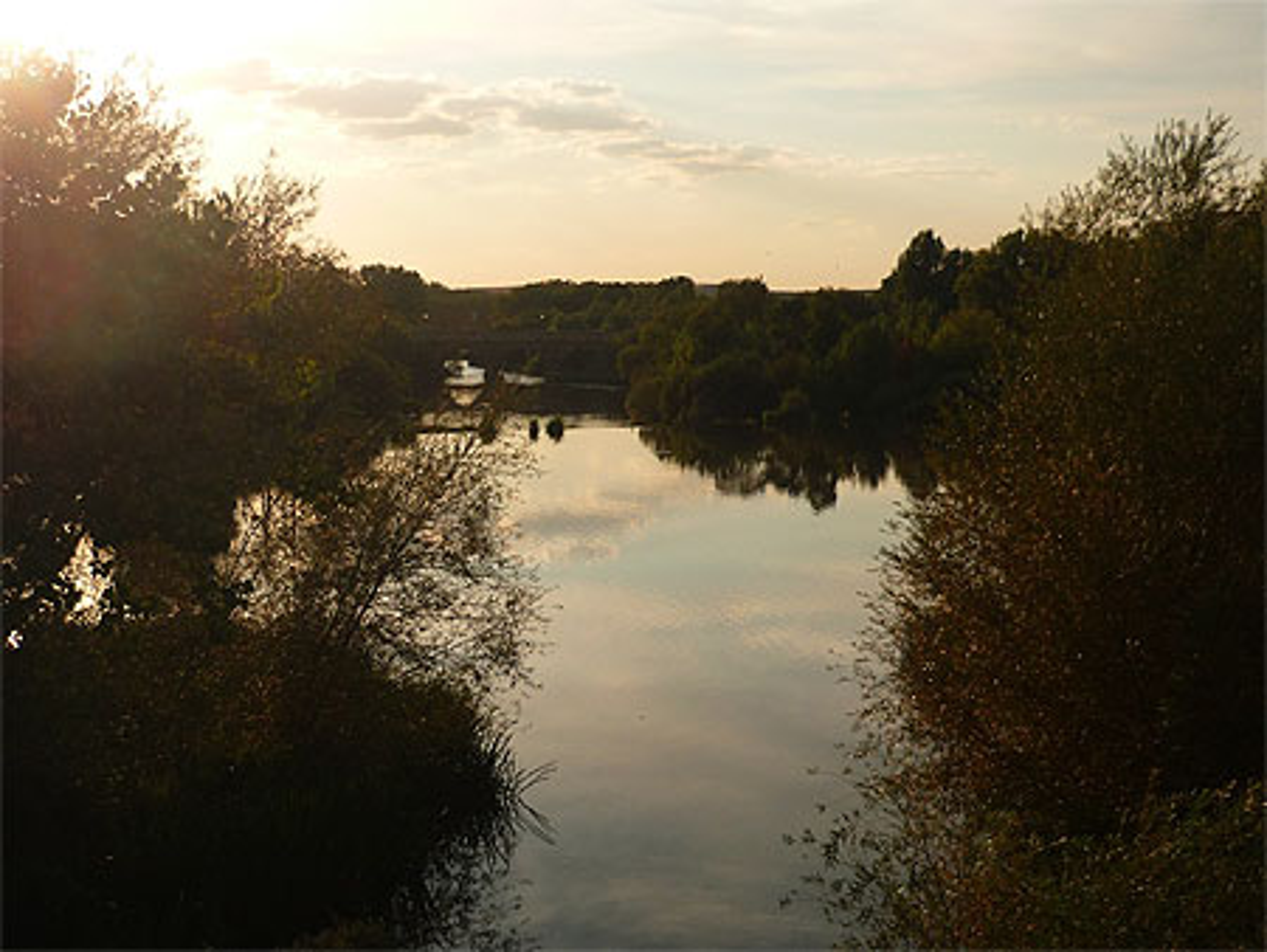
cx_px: 634
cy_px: 476
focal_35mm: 49
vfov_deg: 29.7
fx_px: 1794
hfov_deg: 38.9
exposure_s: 1/250
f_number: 8
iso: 100
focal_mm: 6.3
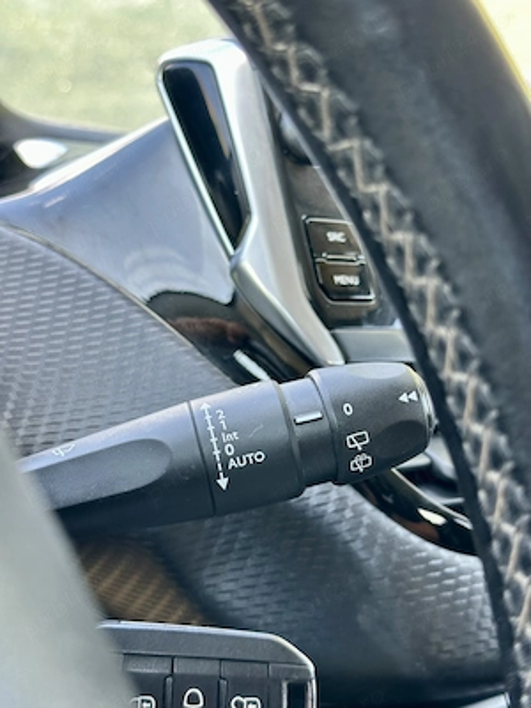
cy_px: 354
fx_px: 982
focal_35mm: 48
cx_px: 266
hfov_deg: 30.3
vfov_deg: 39.7
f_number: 1.78
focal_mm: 6.86
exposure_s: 1/103
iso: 80
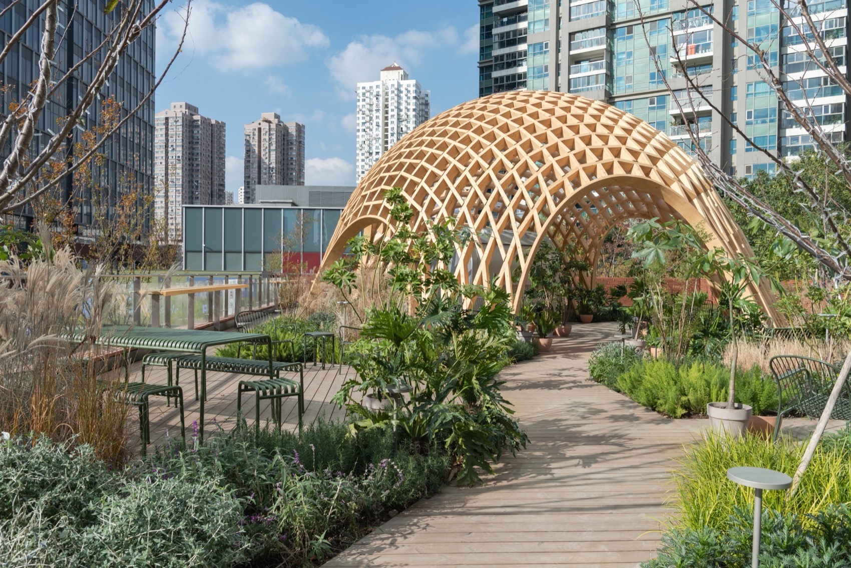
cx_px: 426
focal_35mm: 30
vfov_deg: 43.6
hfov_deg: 61.9
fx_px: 709
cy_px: 284
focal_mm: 30
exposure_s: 1/640
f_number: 8
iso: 200
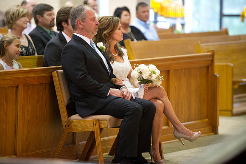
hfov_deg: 10.3
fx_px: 1366
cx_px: 123
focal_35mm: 200
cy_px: 82
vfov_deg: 6.9
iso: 5000
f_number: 3.2
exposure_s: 1/60
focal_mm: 200
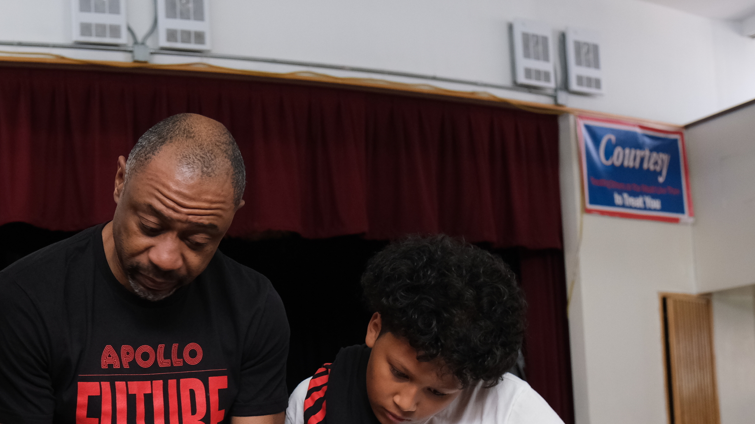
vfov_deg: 19.7
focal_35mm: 60
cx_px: 140
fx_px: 1201
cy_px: 380
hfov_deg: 33.8
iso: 1600
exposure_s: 1/125
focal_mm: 23
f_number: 3.6
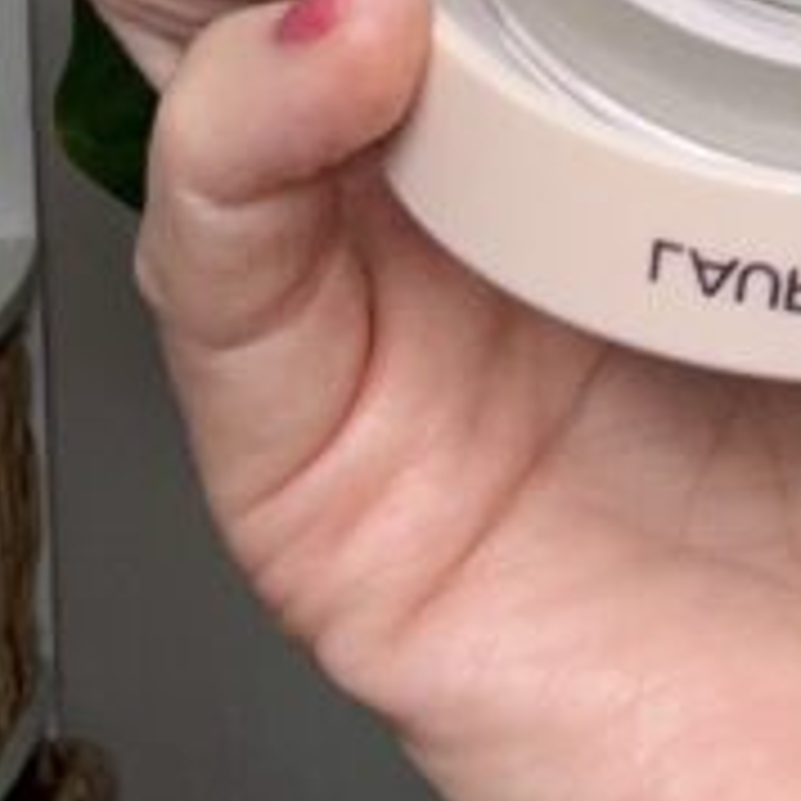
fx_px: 4005
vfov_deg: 10.6
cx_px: 1726
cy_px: -731
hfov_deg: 10.3
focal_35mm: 153
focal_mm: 2.71
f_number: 2.2
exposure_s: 1/121
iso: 50
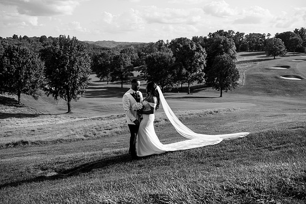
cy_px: 102
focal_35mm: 35
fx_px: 298
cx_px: 153
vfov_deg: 37.9
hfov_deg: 54.4
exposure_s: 1/1250
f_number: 3.2
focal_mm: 35
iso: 100
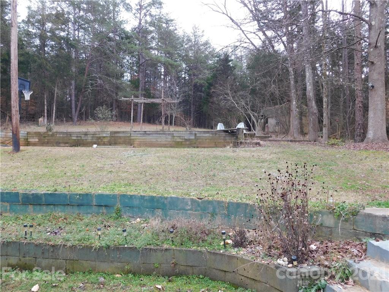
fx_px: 337
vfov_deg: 46.8
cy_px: 146
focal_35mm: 30
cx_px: 194
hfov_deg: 60.0
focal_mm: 5.3
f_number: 3.2
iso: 125
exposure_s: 1/40
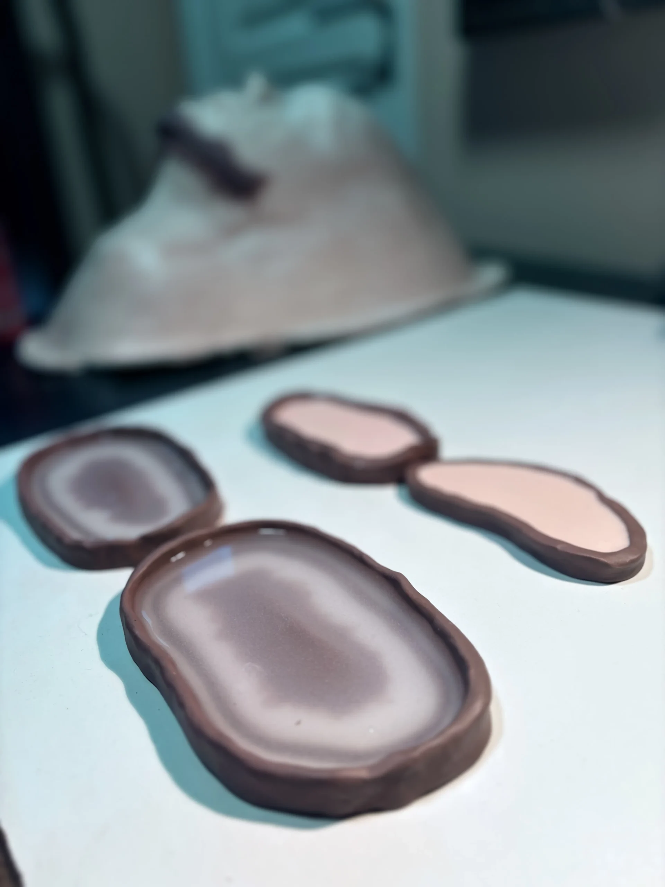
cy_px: 444
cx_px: 332
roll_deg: +4.6
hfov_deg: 53.1
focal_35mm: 26
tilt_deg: -24.3
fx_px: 666
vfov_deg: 67.3
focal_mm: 5.96
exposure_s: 1/100
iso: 64
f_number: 1.6
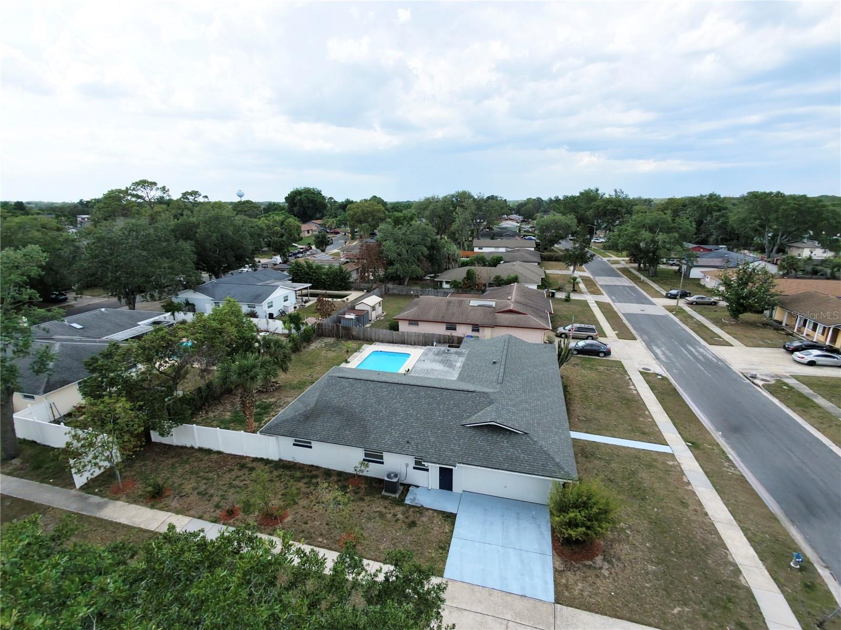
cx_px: 420
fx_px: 389
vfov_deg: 78.1
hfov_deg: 94.5
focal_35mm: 16
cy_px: 315
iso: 100
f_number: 2.2
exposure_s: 1/640
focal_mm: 3.05
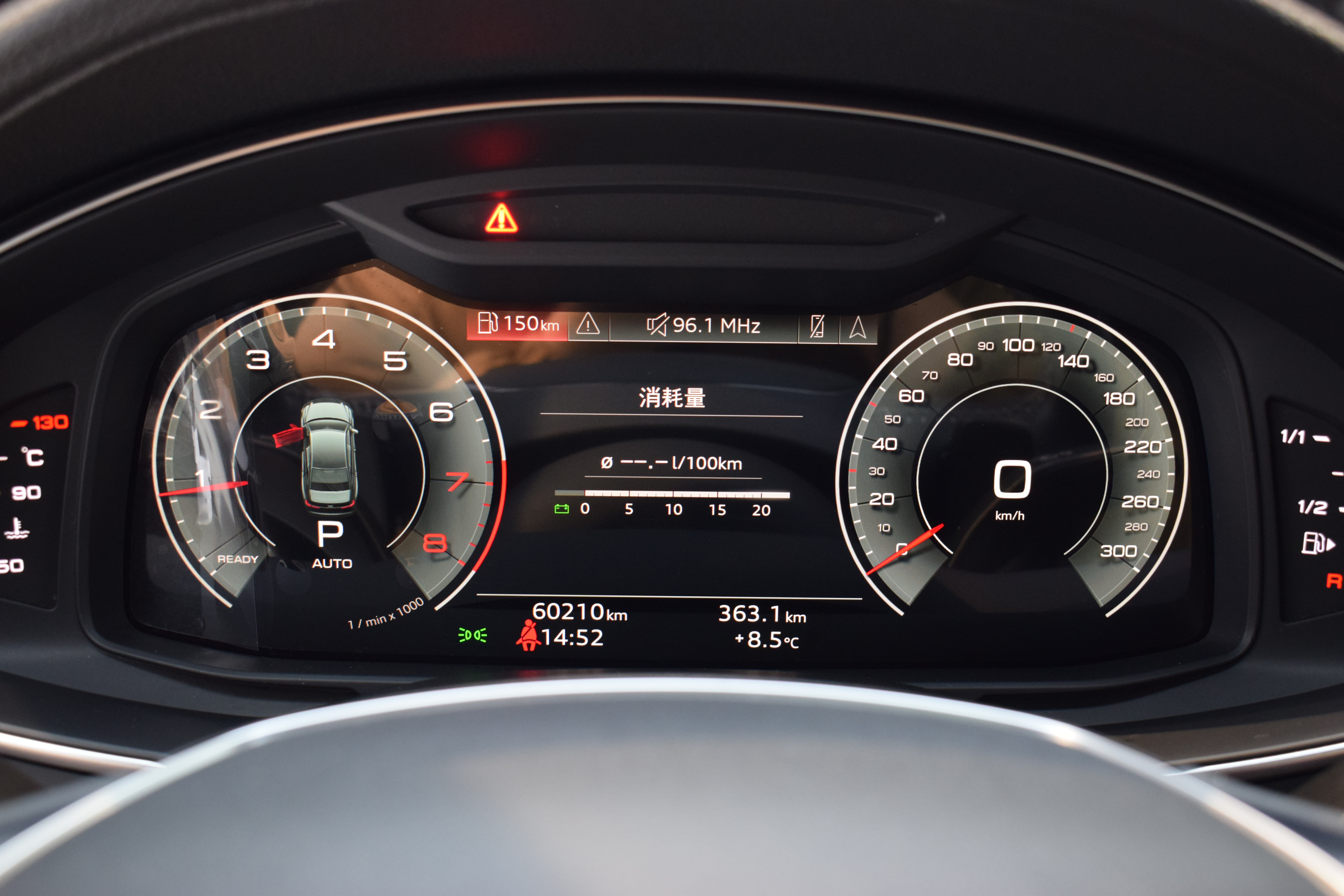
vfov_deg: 33.0
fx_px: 1512
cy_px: 448
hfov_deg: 47.9
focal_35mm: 40
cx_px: 672
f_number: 5.6
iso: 1000
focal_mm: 27
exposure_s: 1/20
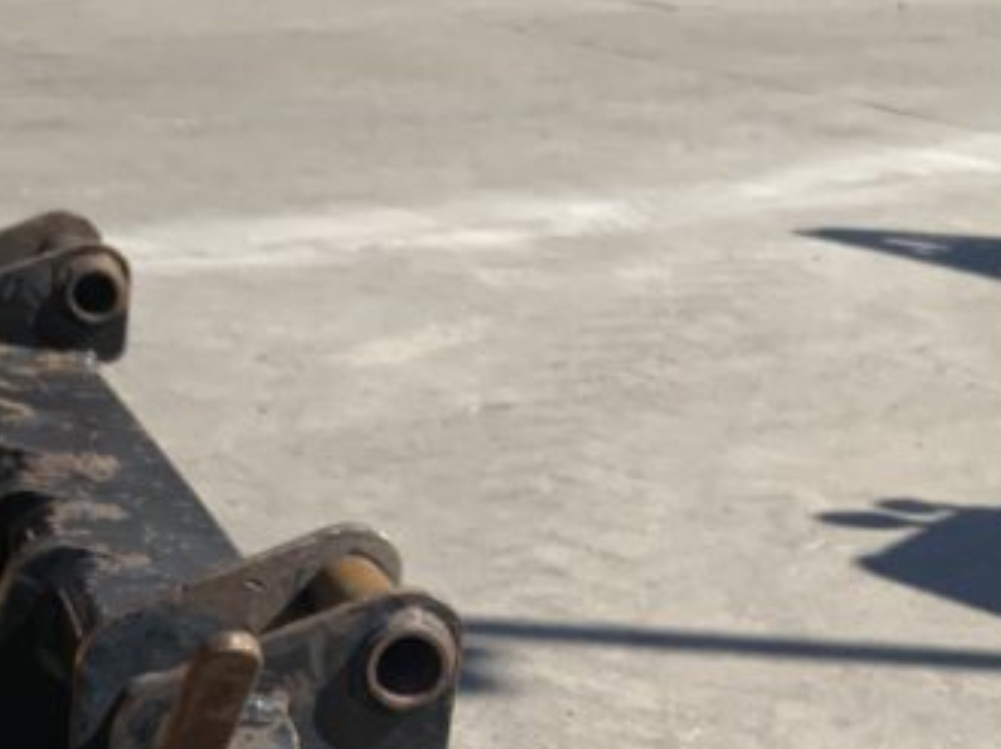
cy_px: 940
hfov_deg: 21.8
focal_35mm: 90
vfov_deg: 15.7
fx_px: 2601
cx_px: 534
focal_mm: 3
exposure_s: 1/1730
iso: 16
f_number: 1.8
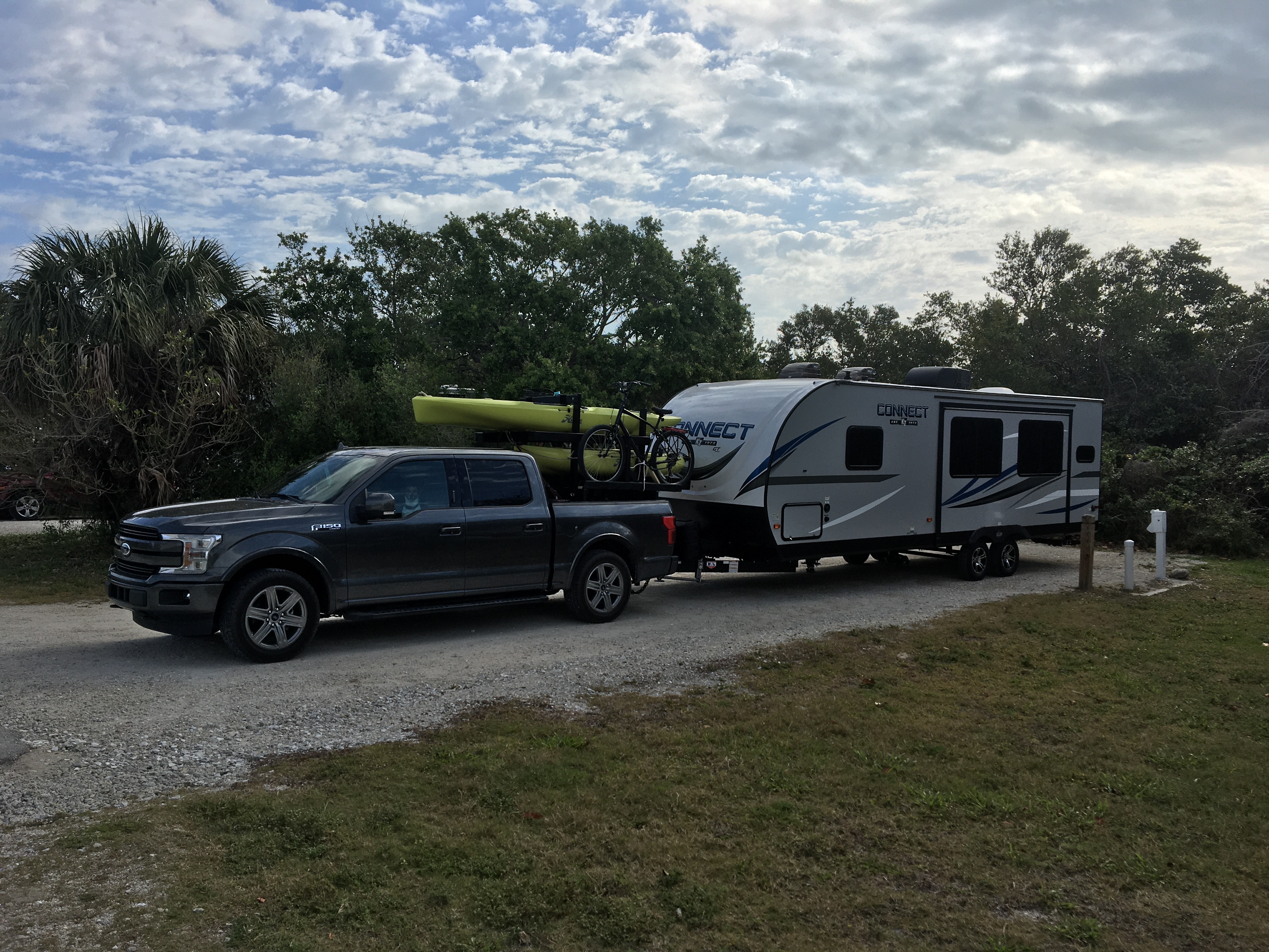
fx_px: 1063
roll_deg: +0.3
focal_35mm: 29
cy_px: 476
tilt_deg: -1.0
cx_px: 634
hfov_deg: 61.7
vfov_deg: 48.2
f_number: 2.2
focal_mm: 4.15
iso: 25
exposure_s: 1/3077
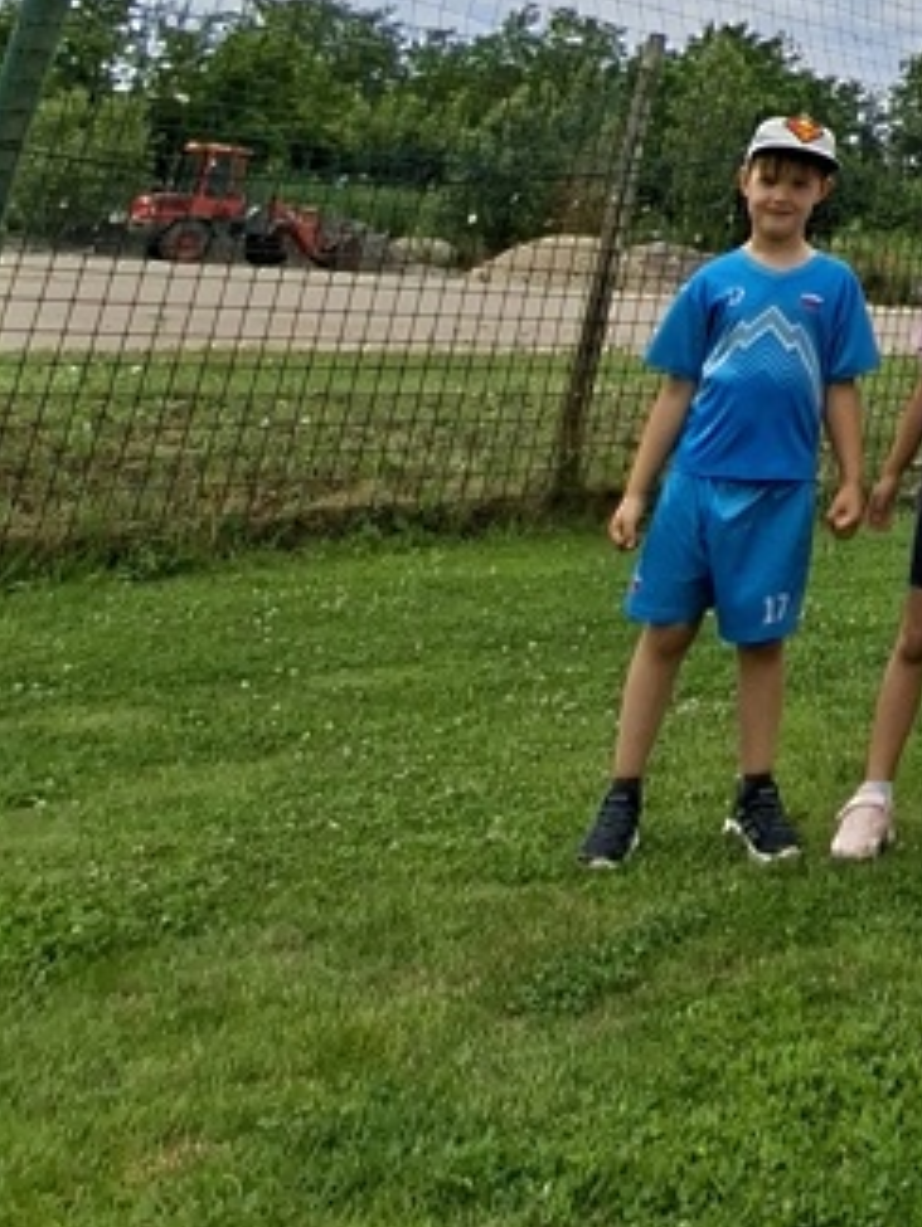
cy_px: -276
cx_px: 1394
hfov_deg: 23.8
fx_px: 1704
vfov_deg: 32.2
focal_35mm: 48
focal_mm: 1.74
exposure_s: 1/2242
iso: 40
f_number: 2.2
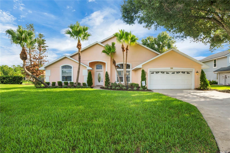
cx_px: 115
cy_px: 76
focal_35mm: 18
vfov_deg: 67.4
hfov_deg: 90.0
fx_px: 115
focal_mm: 12
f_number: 10
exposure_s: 1/125
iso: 200
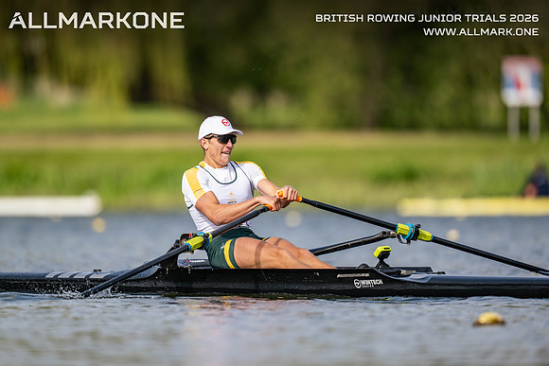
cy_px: 183
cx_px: 274
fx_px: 9152
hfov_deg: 3.4
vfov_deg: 2.3
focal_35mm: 600
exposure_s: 1/2500
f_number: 4
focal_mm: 600
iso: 320
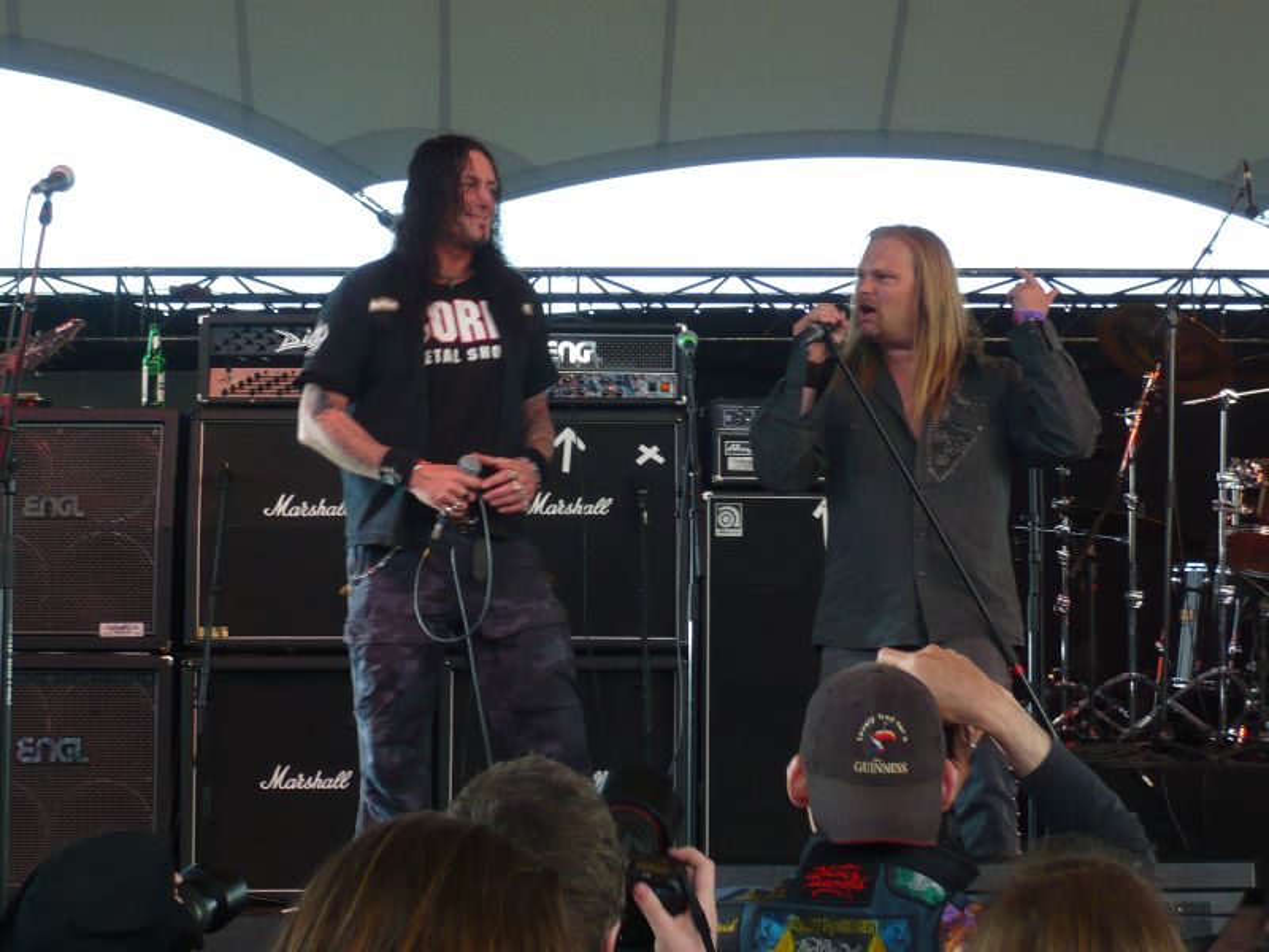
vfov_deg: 21.9
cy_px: 476
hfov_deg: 29.0
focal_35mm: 67
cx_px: 634
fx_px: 2456
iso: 100
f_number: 4.5
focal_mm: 11.1
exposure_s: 1/30
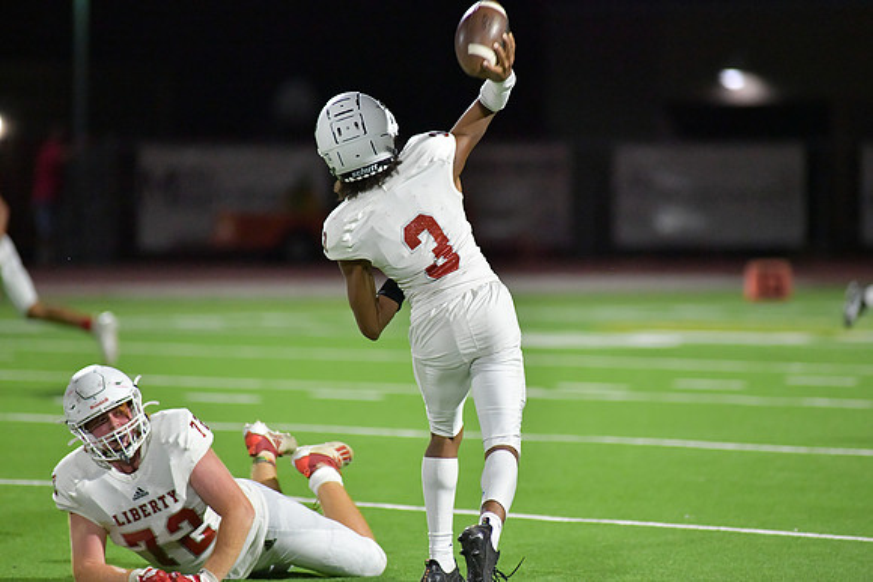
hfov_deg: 6.9
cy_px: 291
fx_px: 7276
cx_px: 436
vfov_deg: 4.6
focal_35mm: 300
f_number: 4
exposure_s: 1/1250
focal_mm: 300
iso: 9000
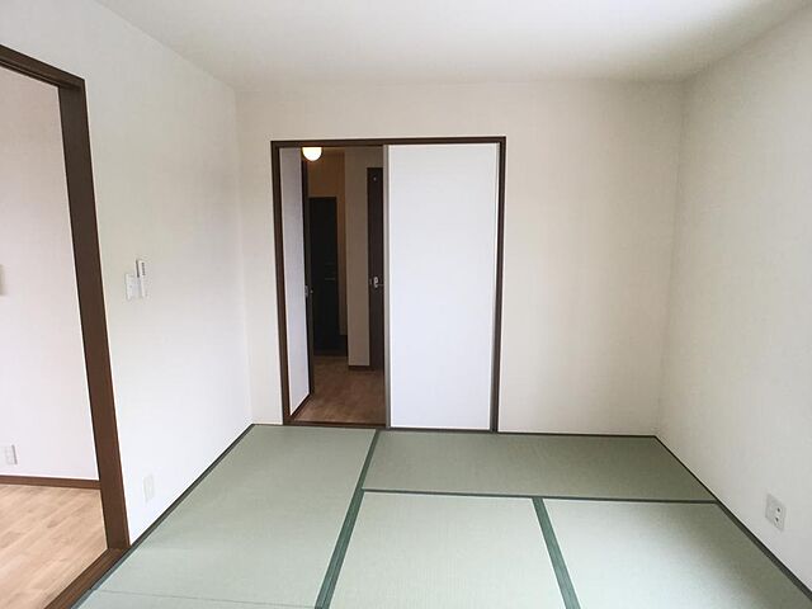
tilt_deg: -9.5
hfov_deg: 58.4
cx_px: 406
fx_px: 727
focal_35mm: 31
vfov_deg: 45.4
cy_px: 304
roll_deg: +0.4
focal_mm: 3.3
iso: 32
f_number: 2.4
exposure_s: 1/30
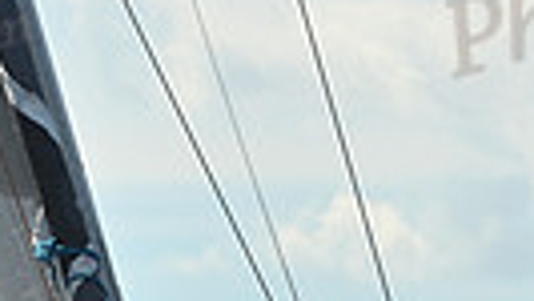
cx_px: 241
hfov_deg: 3.3
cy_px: 608
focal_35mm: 664
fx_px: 9408
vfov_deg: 1.8
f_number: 11
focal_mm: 145
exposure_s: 1/1000
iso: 250
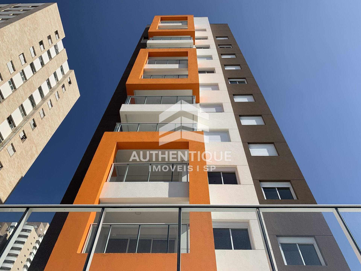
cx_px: 180
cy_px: 136
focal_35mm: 26
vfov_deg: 53.1
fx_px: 271
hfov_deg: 67.3
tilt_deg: +53.4
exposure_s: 1/2833
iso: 25
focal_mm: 4.25
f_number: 1.8
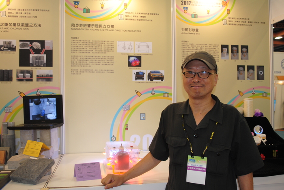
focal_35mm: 36
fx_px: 284
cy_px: 95
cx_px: 142
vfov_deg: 37.0
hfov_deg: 53.1
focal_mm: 24
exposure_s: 1/20
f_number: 4
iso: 200
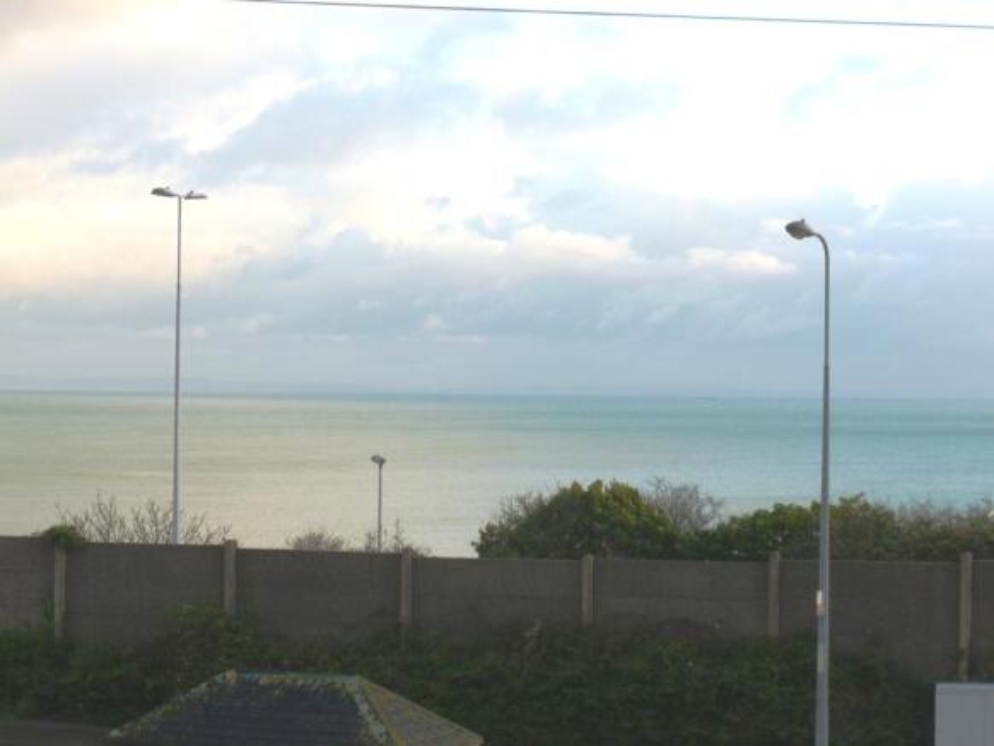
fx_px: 3131
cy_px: 373
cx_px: 497
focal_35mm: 109
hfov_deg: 18.0
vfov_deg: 13.6
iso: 100
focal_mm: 19.5
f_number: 4.8
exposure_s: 1/125
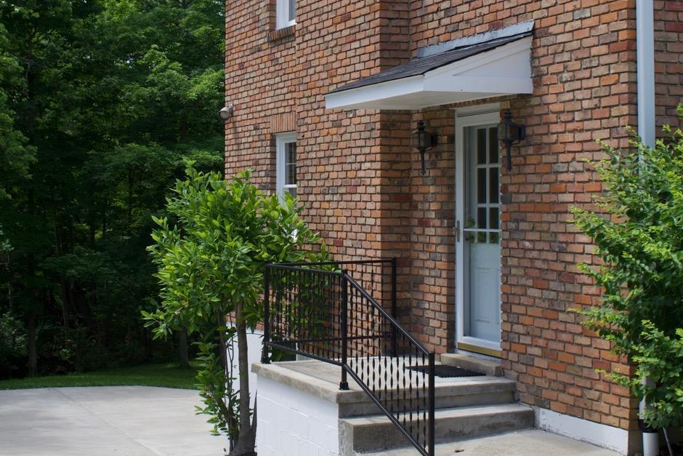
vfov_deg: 20.3
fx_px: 1271
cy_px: 177
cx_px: 272
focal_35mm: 67
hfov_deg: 30.0
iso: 100
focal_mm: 28
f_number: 7.1
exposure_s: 1/200
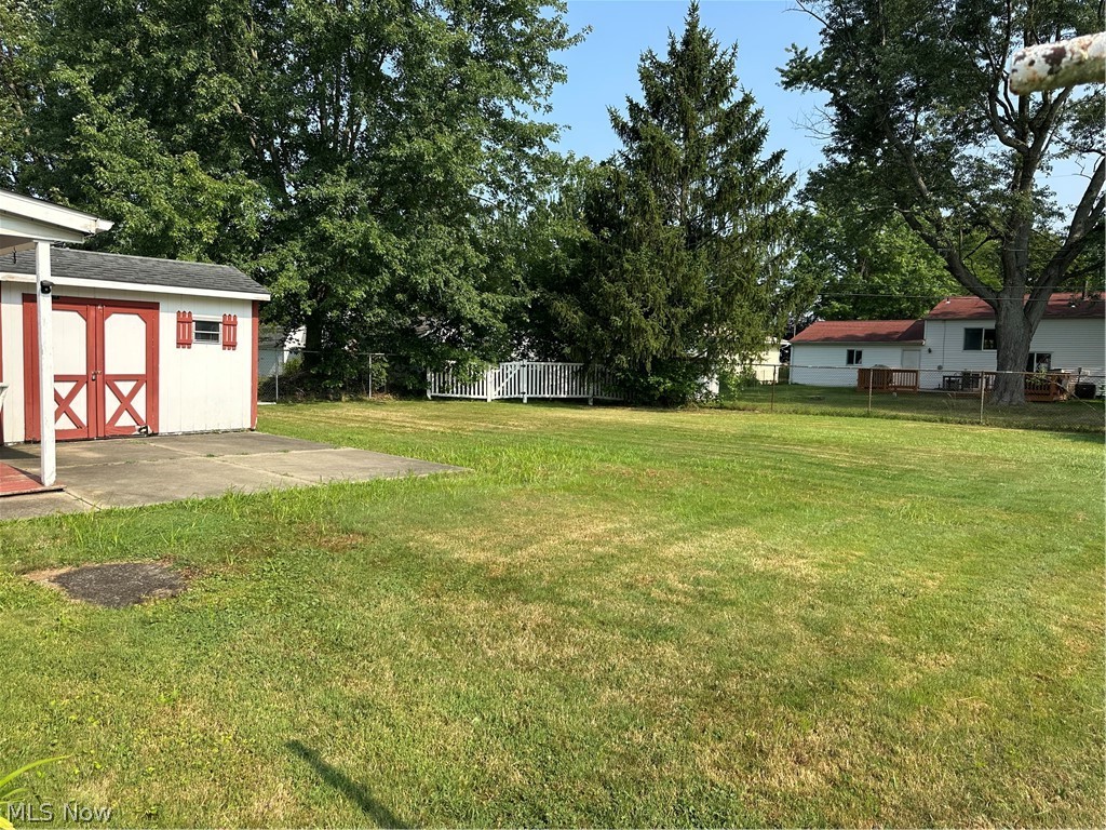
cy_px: 415
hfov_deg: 71.6
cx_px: 553
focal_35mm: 24
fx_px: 767
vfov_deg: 56.8
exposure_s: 1/2110
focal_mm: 6.86
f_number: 1.78
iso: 80
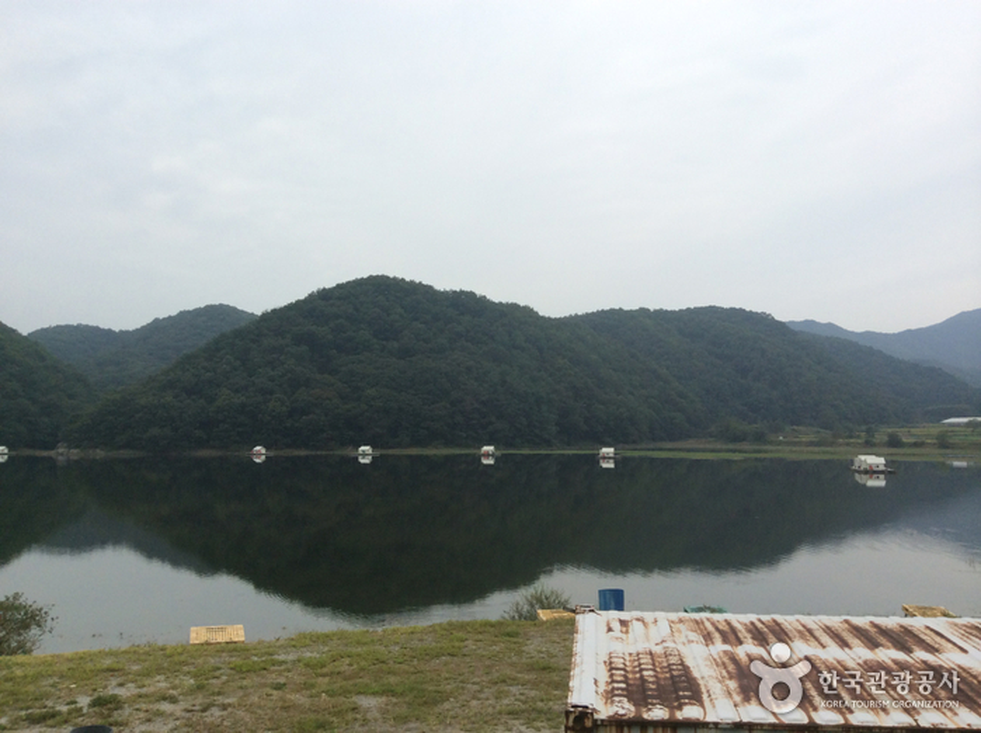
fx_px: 934
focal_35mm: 33
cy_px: 366
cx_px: 490
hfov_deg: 55.4
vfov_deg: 42.8
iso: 32
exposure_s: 1/555
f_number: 2.4
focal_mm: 3.3
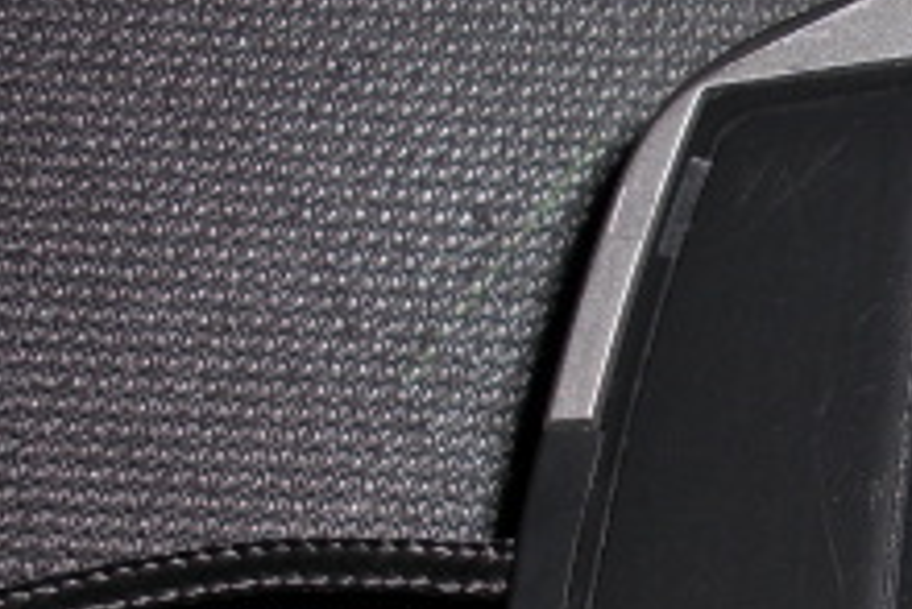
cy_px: 464
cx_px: 1252
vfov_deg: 12.5
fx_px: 2763
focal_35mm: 109
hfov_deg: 17.4
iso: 50
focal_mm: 6.3
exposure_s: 1/60
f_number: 7.9
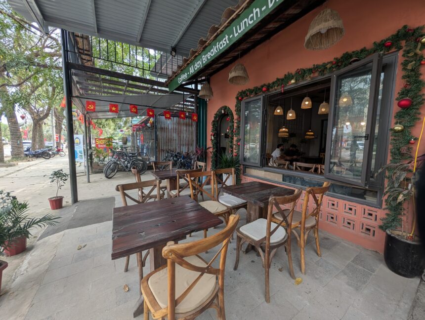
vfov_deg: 94.7
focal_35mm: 12
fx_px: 148
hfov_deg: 110.4
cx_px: 212
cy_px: 160
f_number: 1.7
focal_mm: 2.02
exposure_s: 1/440
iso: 55
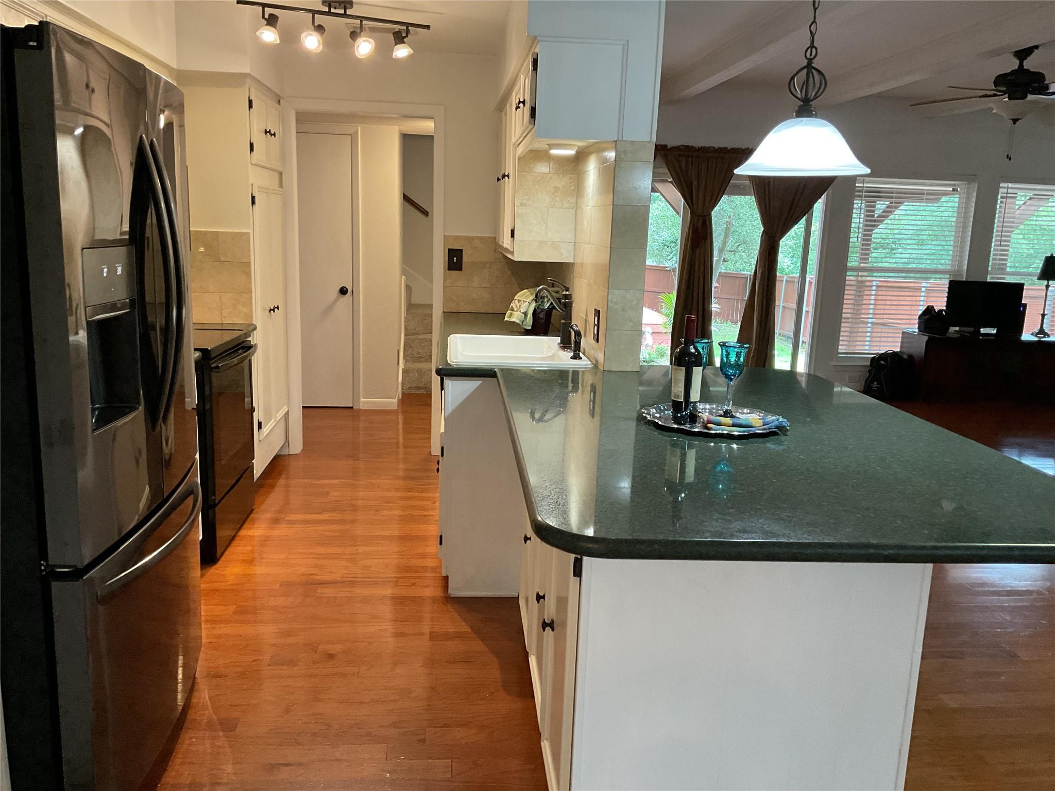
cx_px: 528
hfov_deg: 61.7
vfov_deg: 48.2
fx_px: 884
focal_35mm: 29
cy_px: 396
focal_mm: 3
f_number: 1.8
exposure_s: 1/60
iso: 160
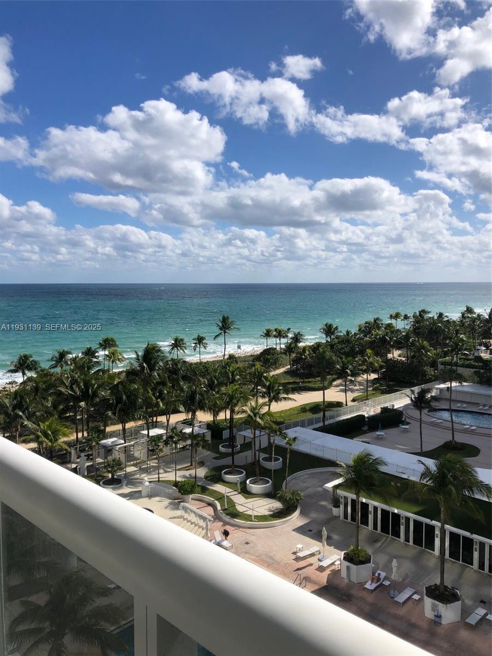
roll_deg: +0.0
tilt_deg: -5.9
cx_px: 246
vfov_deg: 63.4
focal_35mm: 28
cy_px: 328
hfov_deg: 49.7
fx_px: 531
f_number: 1.8
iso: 20
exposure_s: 1/4425
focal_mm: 4
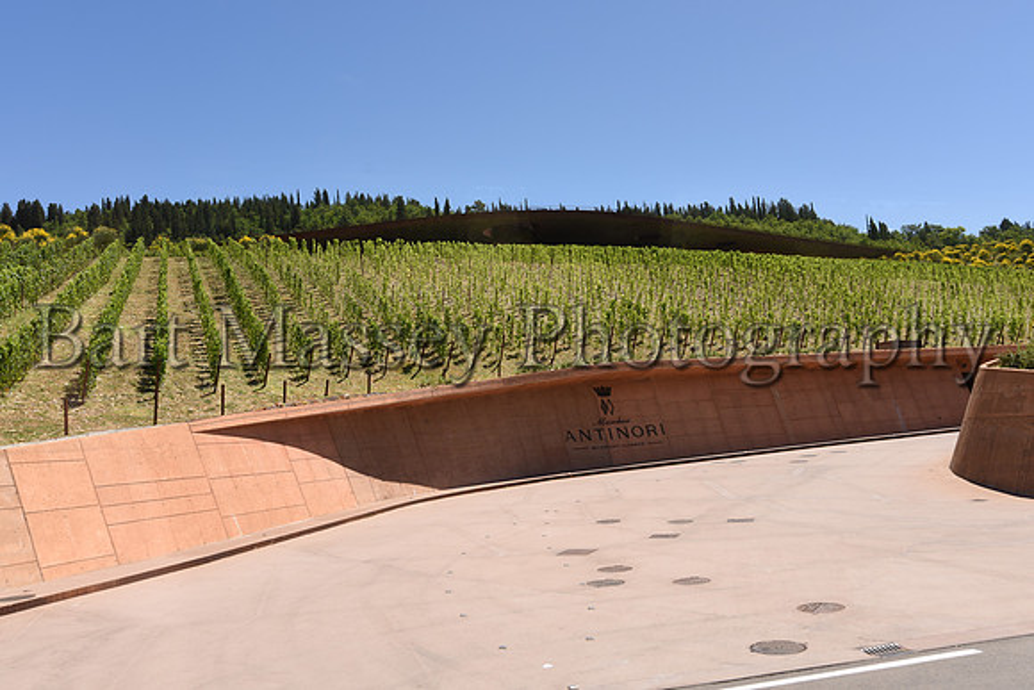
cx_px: 517
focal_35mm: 31
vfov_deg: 42.3
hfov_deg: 60.3
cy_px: 345
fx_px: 891
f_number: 7.1
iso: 160
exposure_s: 1/320
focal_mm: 31
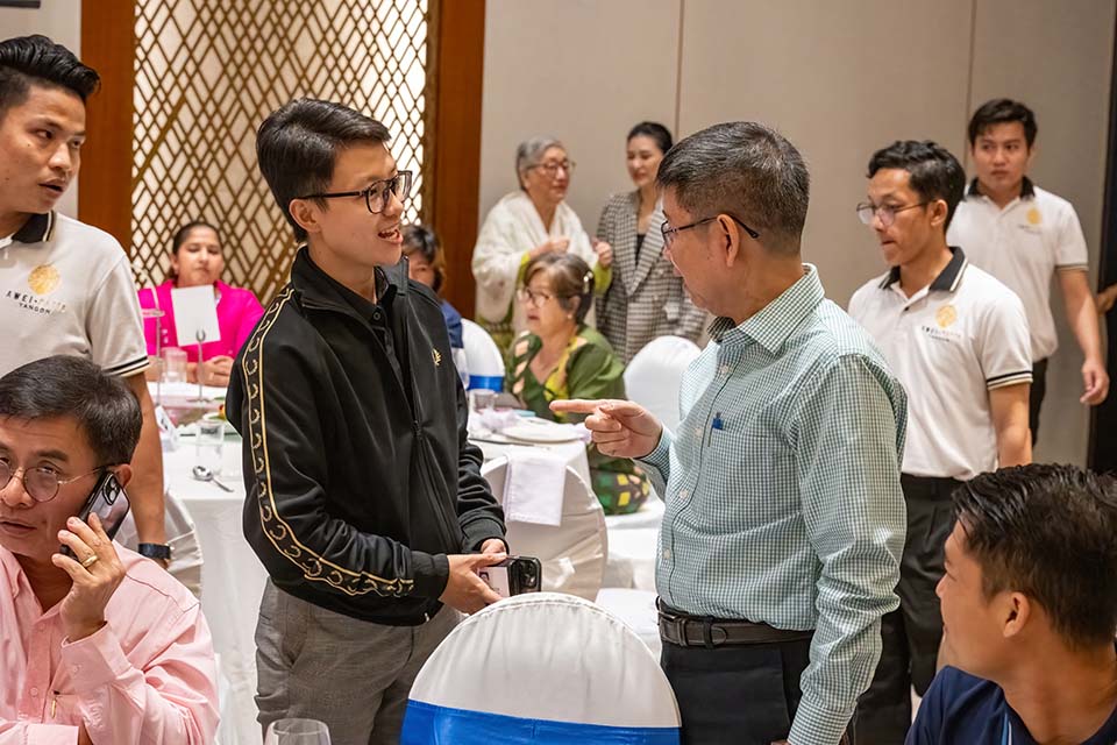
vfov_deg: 19.5
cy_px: 372
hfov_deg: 28.8
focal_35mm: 70
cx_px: 558
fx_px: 2172
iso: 6400
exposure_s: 1/200
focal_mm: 70
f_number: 6.3
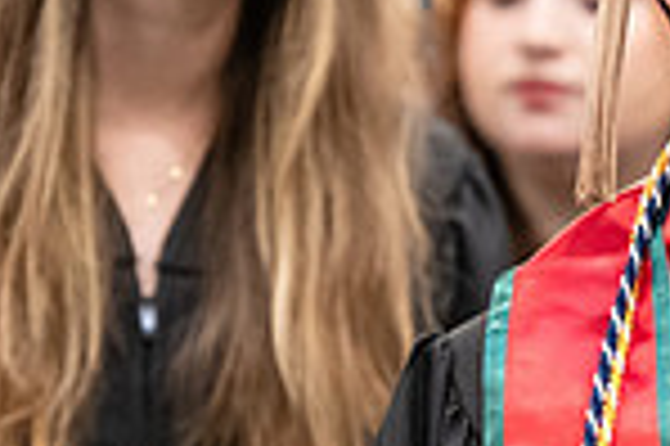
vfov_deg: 2.4
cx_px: 877
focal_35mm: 565
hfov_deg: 3.6
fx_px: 10504
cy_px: 304
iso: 3200
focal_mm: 145
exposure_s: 1/200
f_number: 3.2
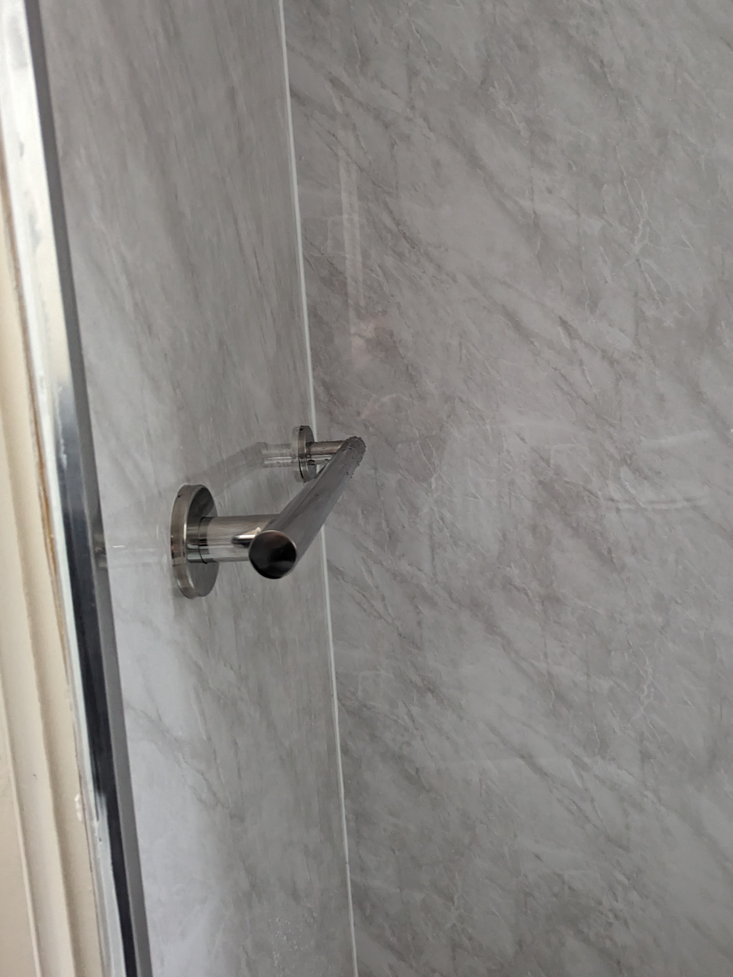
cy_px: 482
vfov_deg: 69.4
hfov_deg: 54.9
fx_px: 706
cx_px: 376
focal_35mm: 25
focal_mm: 6.81
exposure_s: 1/164
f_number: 1.85
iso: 1694
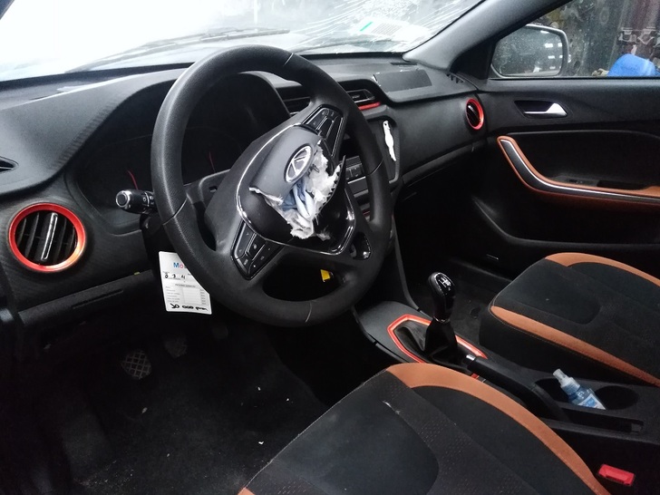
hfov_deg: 67.3
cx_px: 330
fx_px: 496
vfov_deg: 53.1
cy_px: 248
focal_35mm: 26
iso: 1143
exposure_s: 1/14.3
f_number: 2.2
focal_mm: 3.46
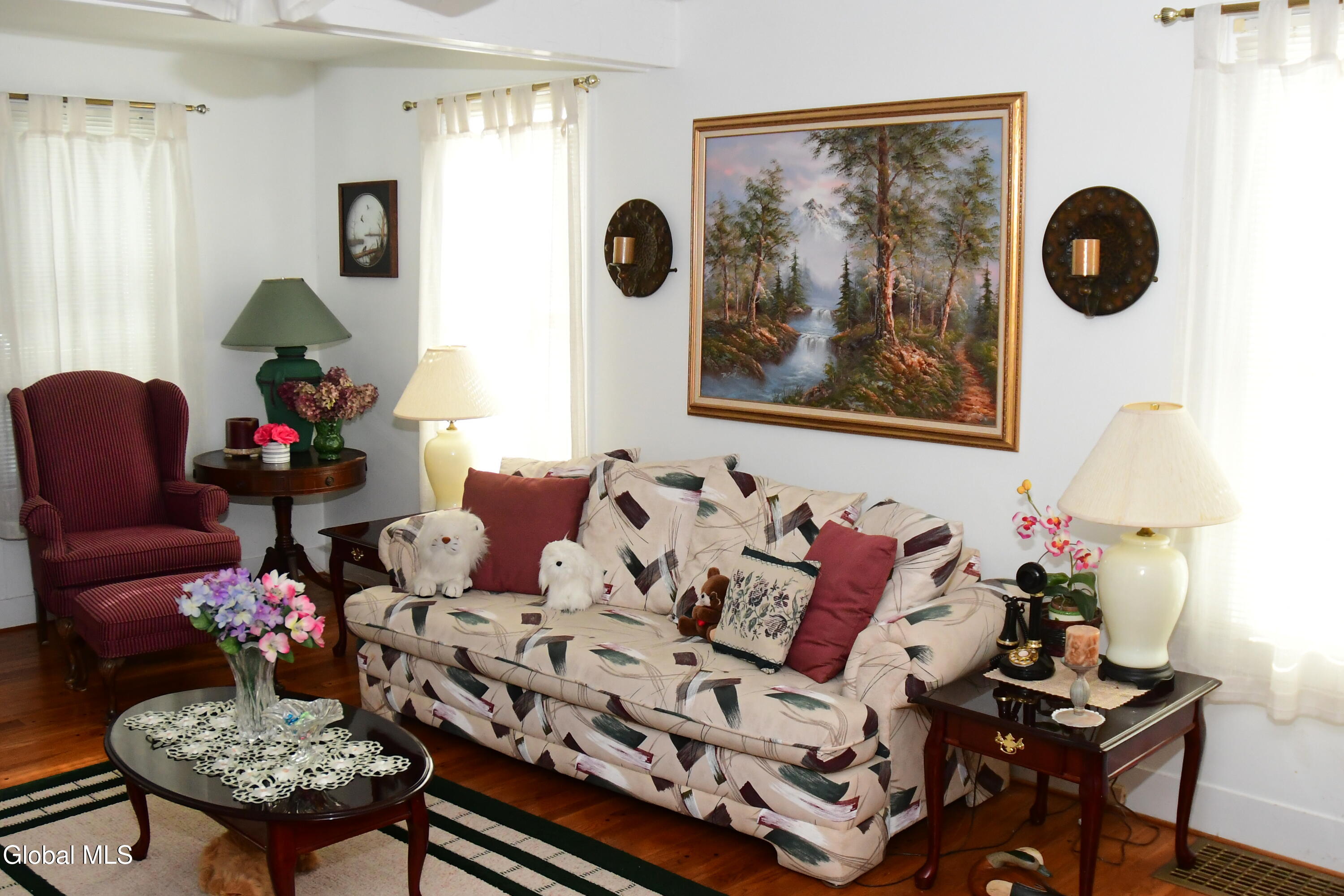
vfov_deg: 36.9
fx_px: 1344
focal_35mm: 36
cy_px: 448
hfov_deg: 53.1
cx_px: 672
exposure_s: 1/640
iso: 2000
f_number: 4.5
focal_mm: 18
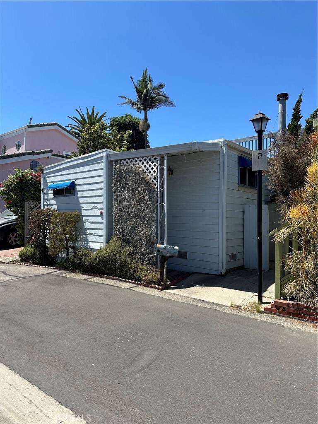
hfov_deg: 56.8
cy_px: 212
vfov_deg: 71.6
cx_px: 159
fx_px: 294
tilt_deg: +2.7
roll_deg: -1.7
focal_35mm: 24
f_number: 1.78
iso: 80
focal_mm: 6.86
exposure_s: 1/3861
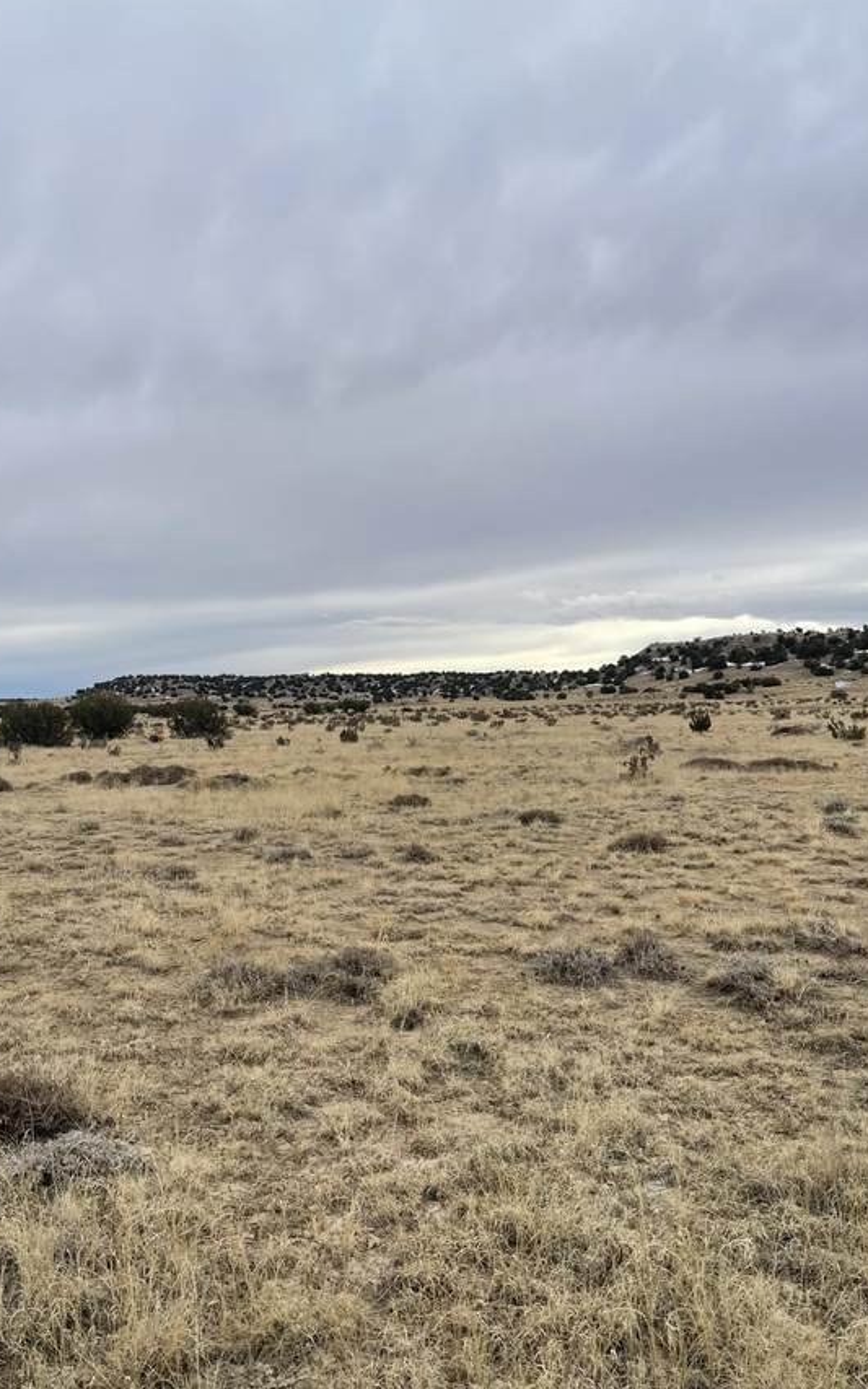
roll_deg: -0.3
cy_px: 687
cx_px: 379
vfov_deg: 61.2
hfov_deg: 40.5
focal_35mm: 31
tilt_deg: +0.7
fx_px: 1174
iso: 32
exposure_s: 1/3300
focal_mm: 4.2
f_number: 1.6
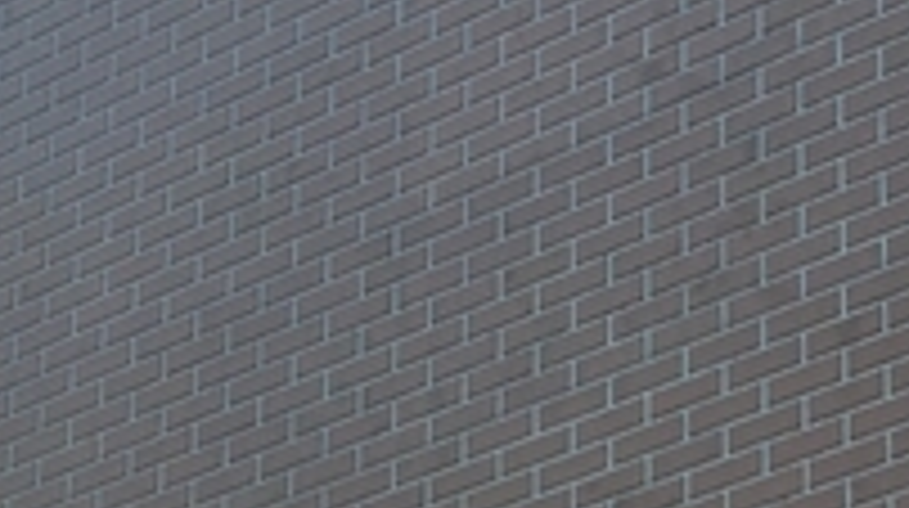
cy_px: 1254
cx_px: 238
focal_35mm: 188
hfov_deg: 11.4
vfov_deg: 6.1
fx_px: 4525
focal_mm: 4.15
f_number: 2.2
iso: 25
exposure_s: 1/327
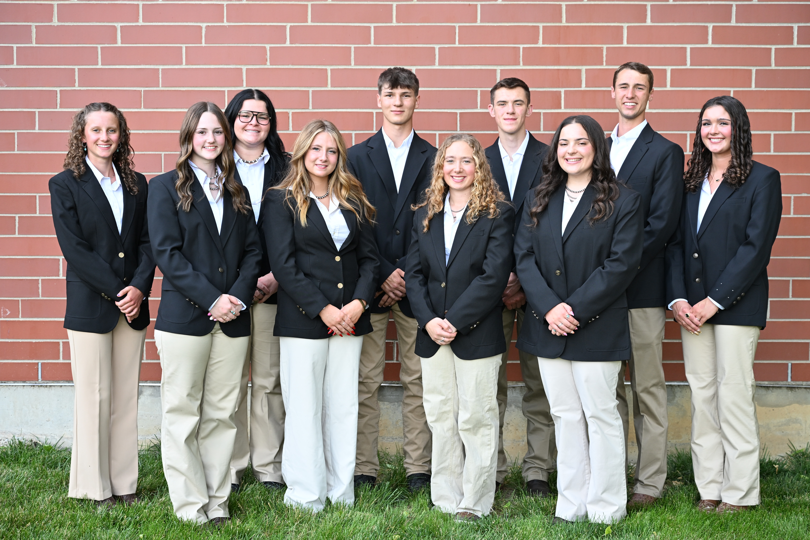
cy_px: 270
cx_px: 405
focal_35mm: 54
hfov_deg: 36.9
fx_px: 1215
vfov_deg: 25.1
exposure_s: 1/200
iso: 400
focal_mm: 54
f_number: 4
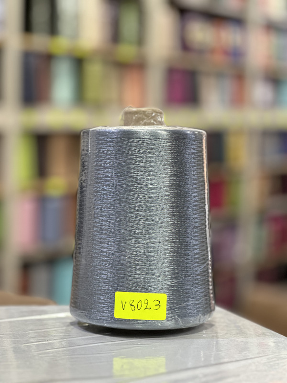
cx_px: 144
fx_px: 851
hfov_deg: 19.1
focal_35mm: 77
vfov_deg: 25.3
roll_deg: -1.1
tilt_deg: -4.1
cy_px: 192
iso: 200
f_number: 2.8
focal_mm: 9
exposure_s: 1/33
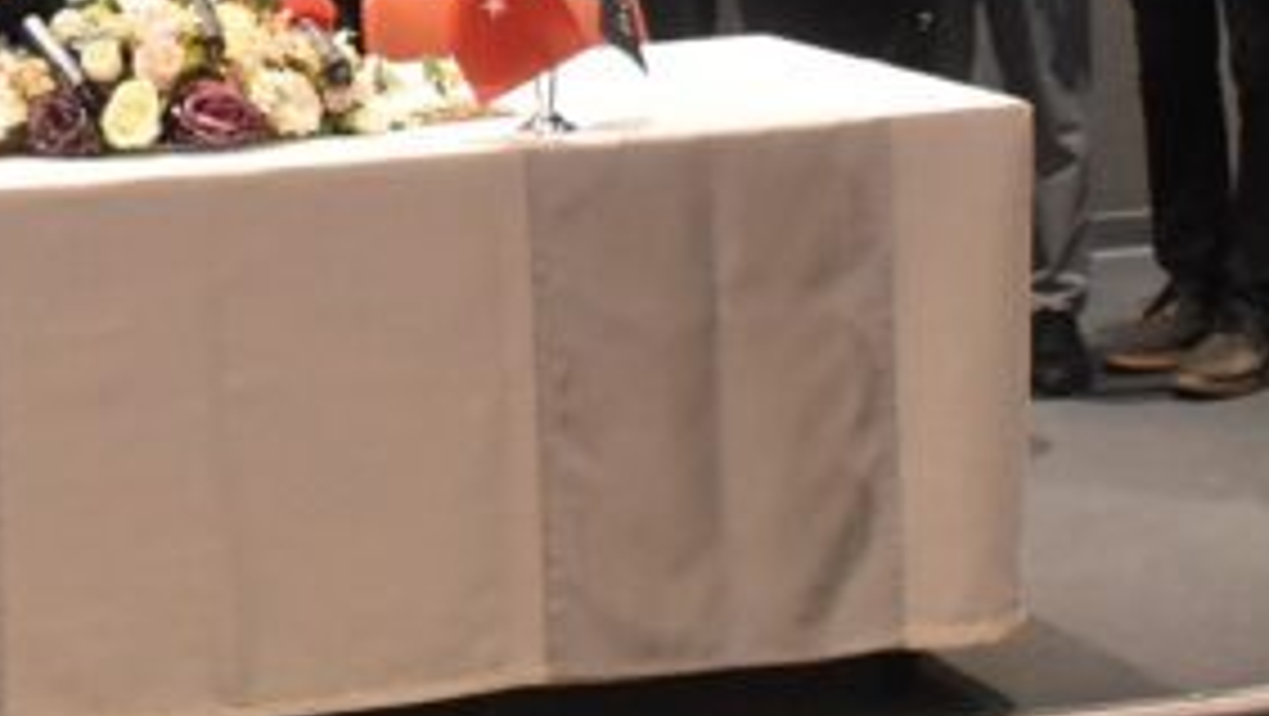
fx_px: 3838
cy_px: -185
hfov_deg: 17.8
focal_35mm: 114
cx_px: -261
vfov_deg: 10.4
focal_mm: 20
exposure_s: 1/60
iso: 6400
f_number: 4
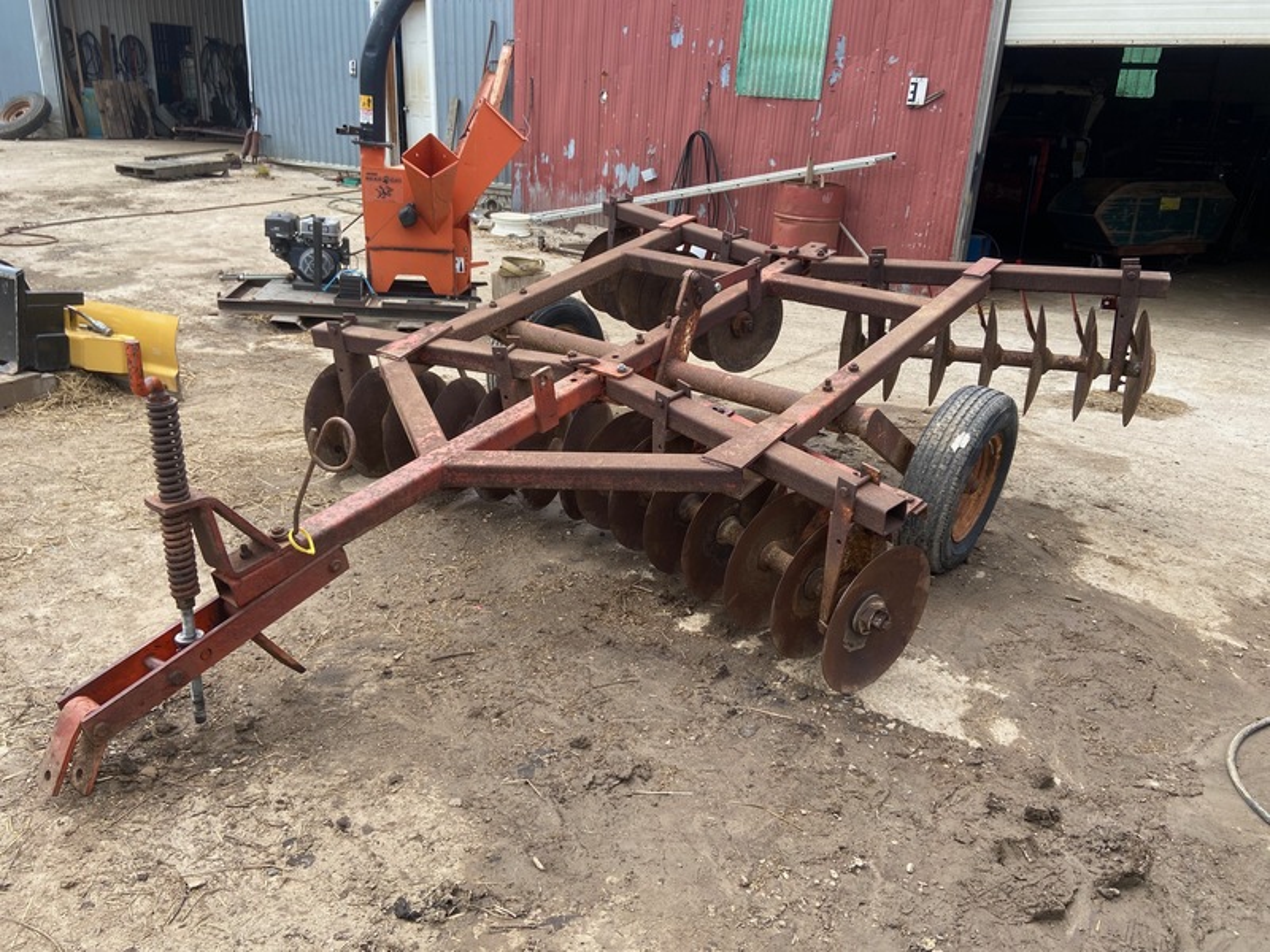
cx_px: 635
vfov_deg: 53.1
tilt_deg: -21.6
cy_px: 476
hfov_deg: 67.3
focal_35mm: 26
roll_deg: -2.3
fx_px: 954
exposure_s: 1/1258
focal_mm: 4.25
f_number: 1.8
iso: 32
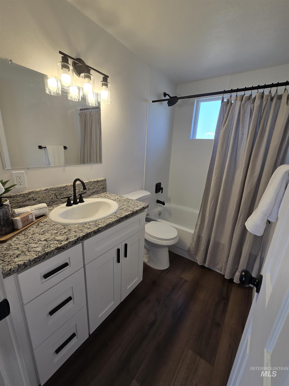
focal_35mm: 13
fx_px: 145
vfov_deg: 106.2
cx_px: 144
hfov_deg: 89.9
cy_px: 193
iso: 64
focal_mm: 2.2
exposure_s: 1/120
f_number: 2.2
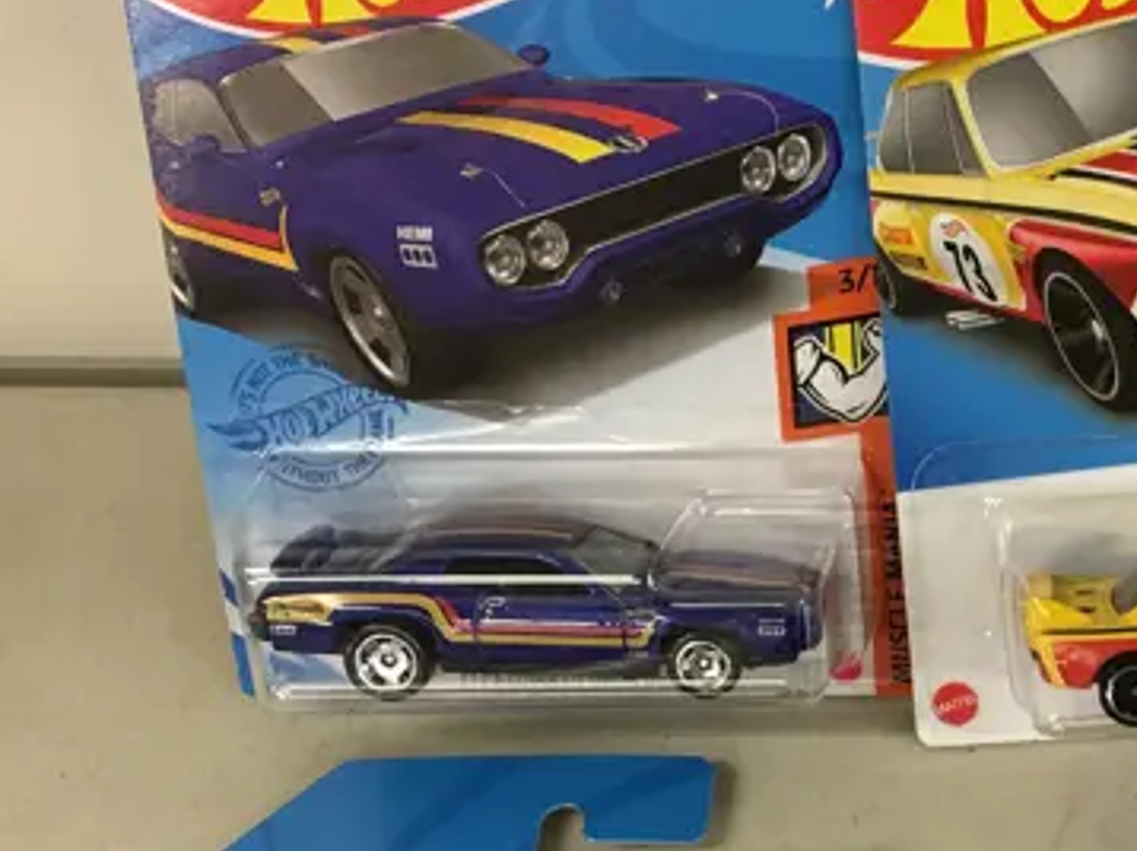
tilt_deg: -52.7
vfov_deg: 17.5
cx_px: 1283
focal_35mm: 83
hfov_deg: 22.1
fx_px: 2724
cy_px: 753
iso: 50
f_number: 2.2
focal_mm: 4.15
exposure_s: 1/17
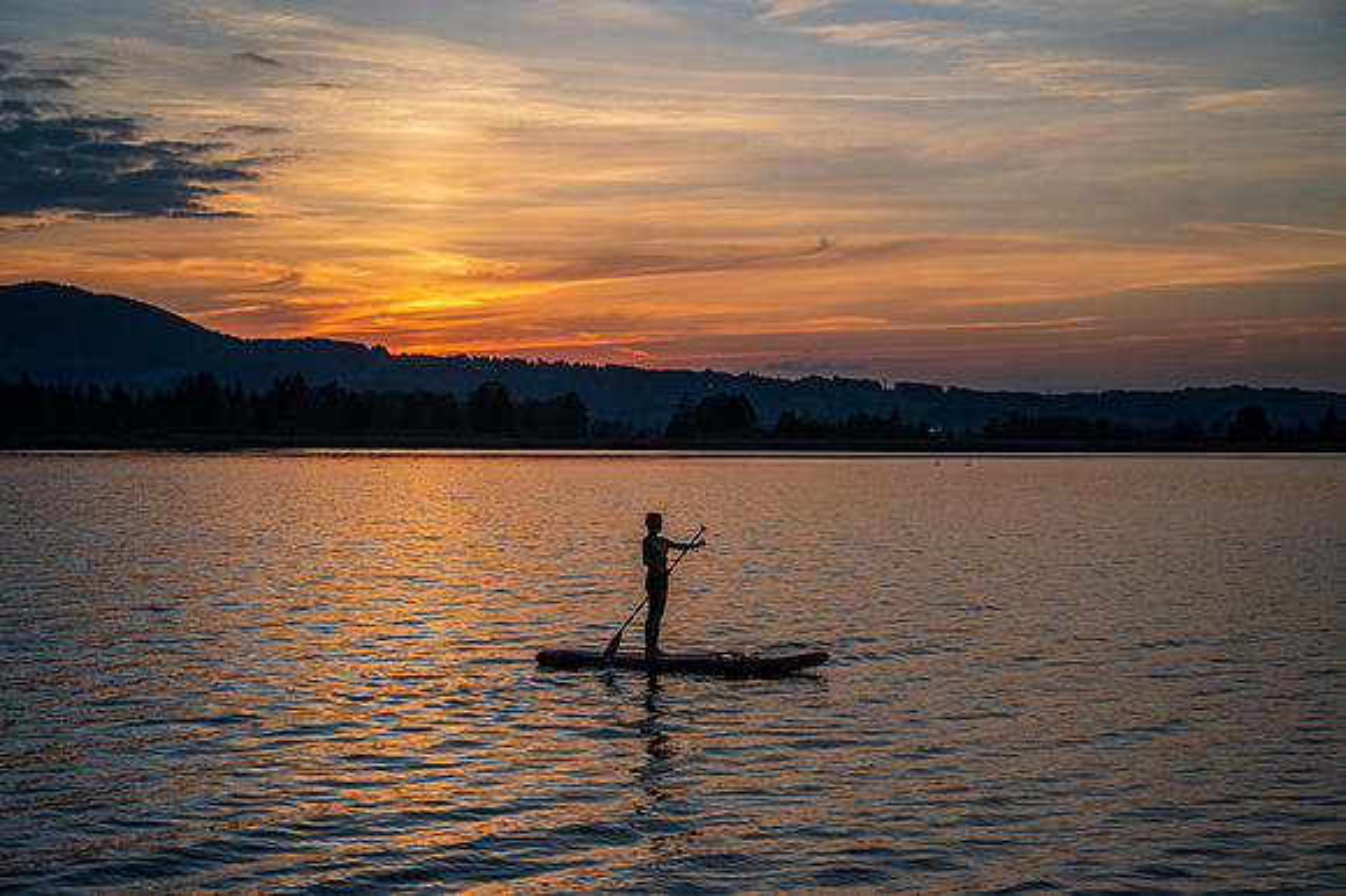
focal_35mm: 55
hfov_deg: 36.3
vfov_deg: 24.6
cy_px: 448
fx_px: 2055
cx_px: 673
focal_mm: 55
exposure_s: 1/8000
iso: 1000
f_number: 4
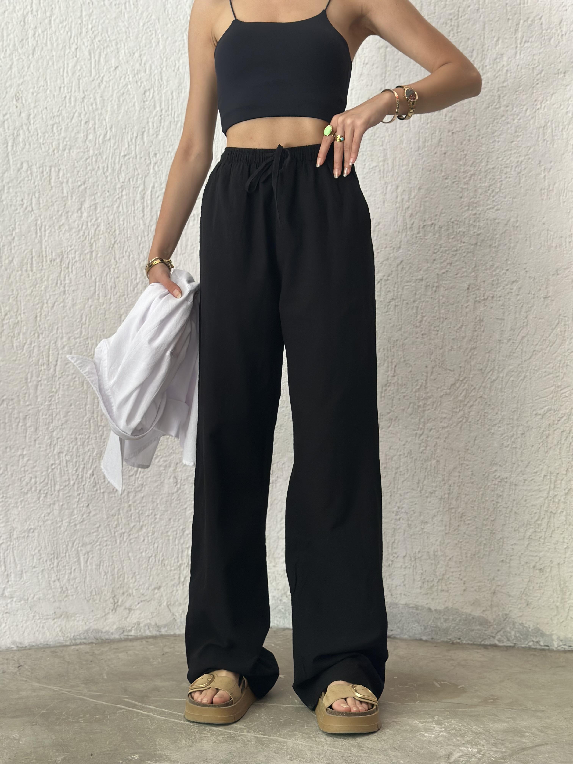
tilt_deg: +0.1
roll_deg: -0.2
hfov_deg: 30.3
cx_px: 286
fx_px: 1059
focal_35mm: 48
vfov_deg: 39.7
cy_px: 382
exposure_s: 1/67
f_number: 1.78
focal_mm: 6.86
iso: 125
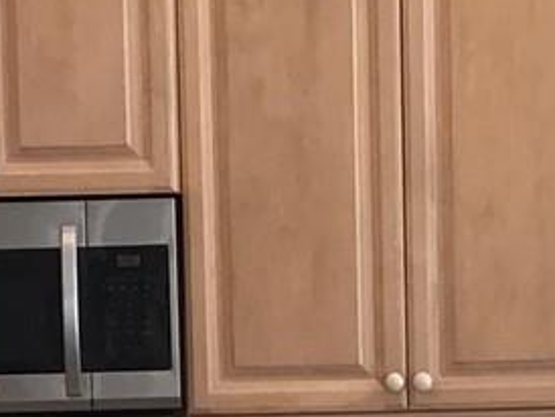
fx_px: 2905
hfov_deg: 10.9
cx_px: 203
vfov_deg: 8.0
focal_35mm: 181
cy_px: 672
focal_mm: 3.3
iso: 25
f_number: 2.4
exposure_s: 1/40
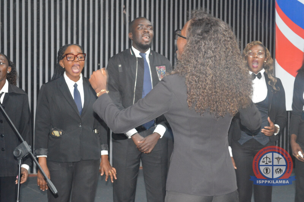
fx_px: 696
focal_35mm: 82
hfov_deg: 24.6
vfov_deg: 16.5
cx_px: 152
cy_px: 101
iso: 3200
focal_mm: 55
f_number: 5.6
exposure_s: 1/60
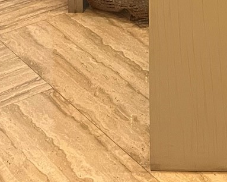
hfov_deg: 16.7
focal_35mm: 106
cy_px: -268
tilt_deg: -2.7
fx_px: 712
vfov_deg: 11.6
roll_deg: -0.5
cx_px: 327
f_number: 1.6
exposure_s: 1/60
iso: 250
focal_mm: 5.1
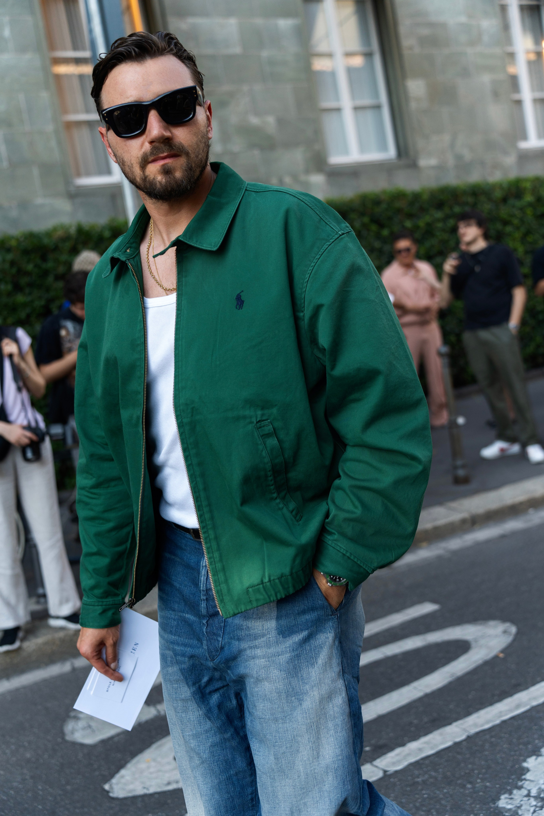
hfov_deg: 35.1
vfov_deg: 50.7
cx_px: 272
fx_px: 861
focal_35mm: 38
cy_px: 408
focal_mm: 38
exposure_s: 1/1000
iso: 640
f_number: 2.8
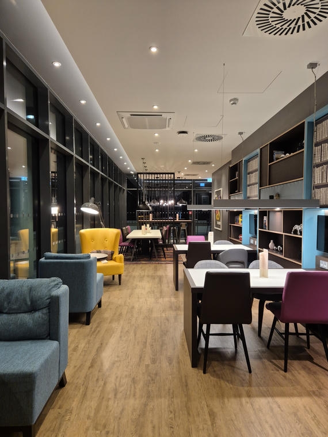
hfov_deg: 58.9
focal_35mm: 23
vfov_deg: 73.9
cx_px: 164
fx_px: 291
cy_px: 218
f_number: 1.8
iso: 250
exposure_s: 1/100
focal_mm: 5.4
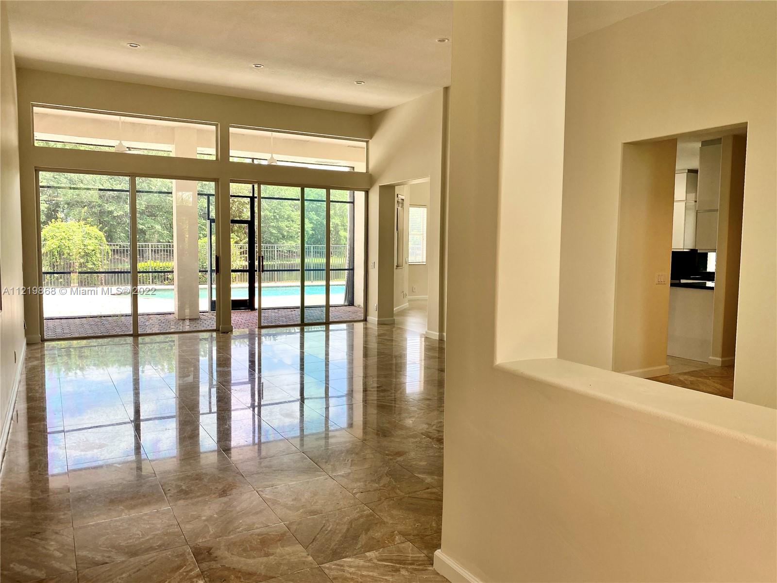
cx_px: 388
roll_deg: -1.0
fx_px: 584
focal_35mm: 26
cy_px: 292
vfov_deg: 53.1
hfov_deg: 67.3
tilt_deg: -5.2
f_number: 1.8
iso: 32
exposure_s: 1/163
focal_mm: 4.25
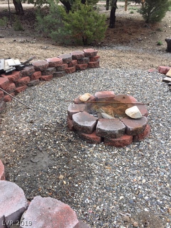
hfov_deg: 48.2
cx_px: 86
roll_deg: +3.1
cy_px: 114
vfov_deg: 61.7
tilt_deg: -32.2
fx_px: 191
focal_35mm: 29
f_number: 2.2
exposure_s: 1/694
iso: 32
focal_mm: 4.15
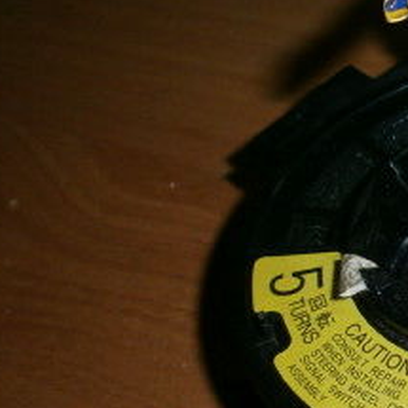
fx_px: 947
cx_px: 488
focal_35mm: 71
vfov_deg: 24.1
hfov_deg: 22.4
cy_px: 288
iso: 125
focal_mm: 4.8
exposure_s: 1/30
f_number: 2.9
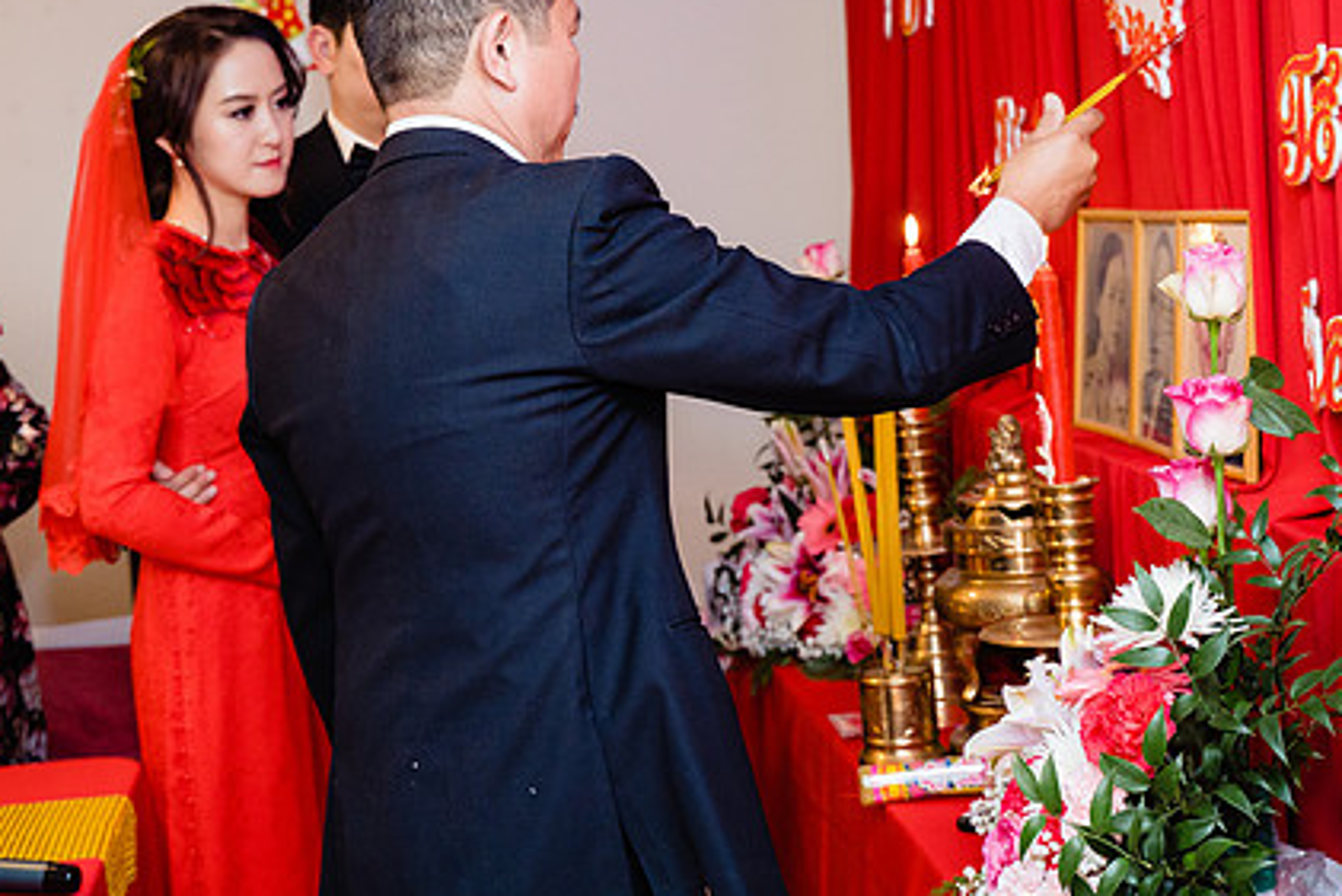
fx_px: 2610
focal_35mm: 70
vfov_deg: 19.4
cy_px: 240
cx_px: 633
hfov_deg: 28.8
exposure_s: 1/160
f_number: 4
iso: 1600
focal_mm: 44
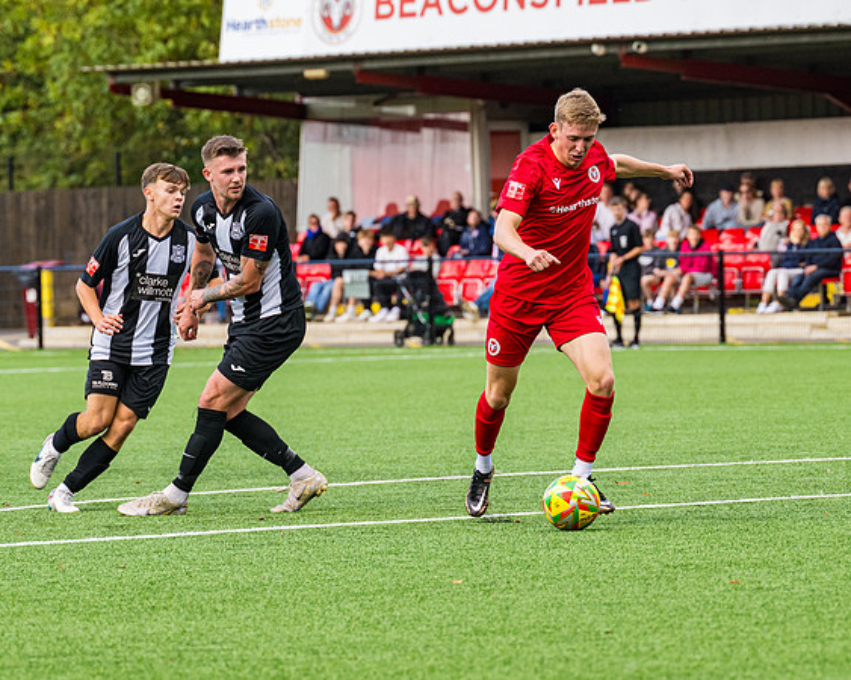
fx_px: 6286
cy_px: 339
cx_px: 431
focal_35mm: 250
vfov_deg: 6.2
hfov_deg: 7.7
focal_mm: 145
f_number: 4.5
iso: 800
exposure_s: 1/1600
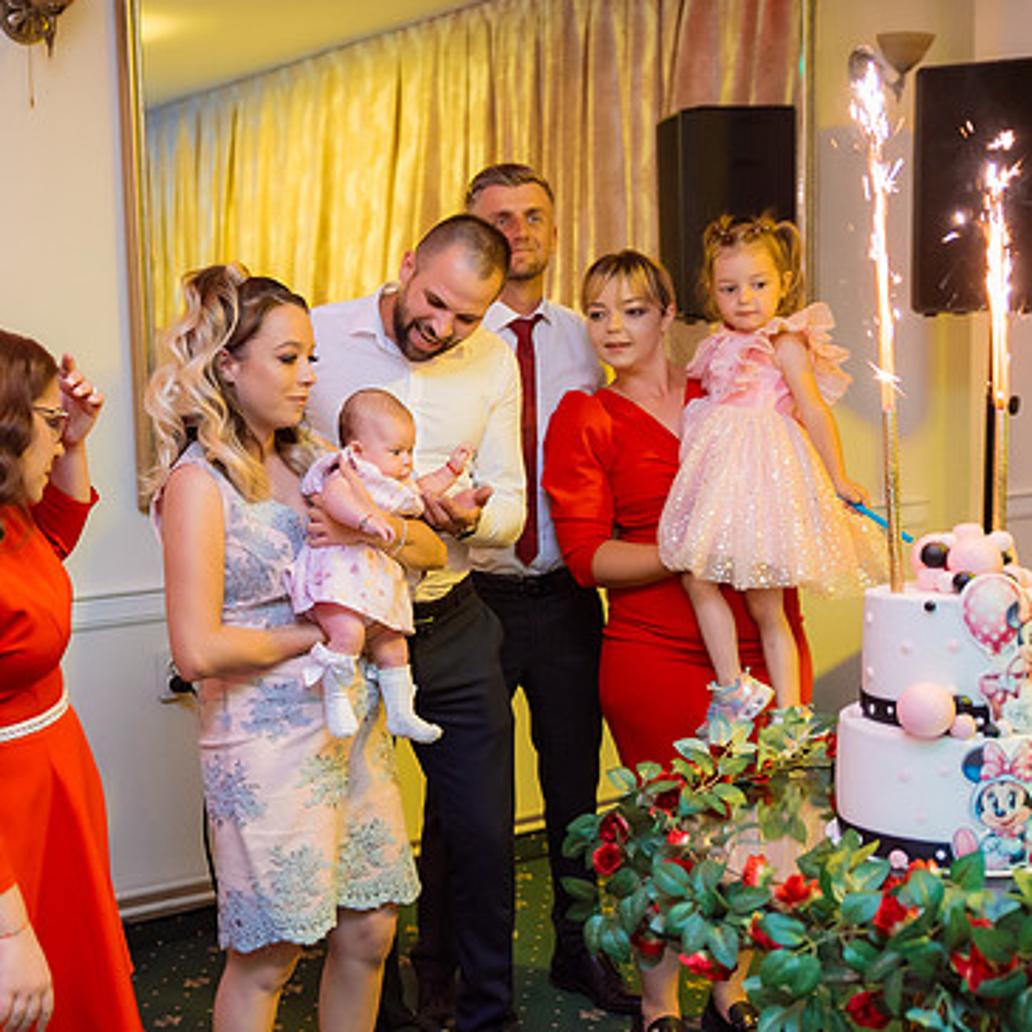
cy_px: 536
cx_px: 266
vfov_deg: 32.8
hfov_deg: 32.2
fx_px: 1754
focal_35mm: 52
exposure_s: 1/125
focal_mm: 36
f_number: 2.8
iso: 1000
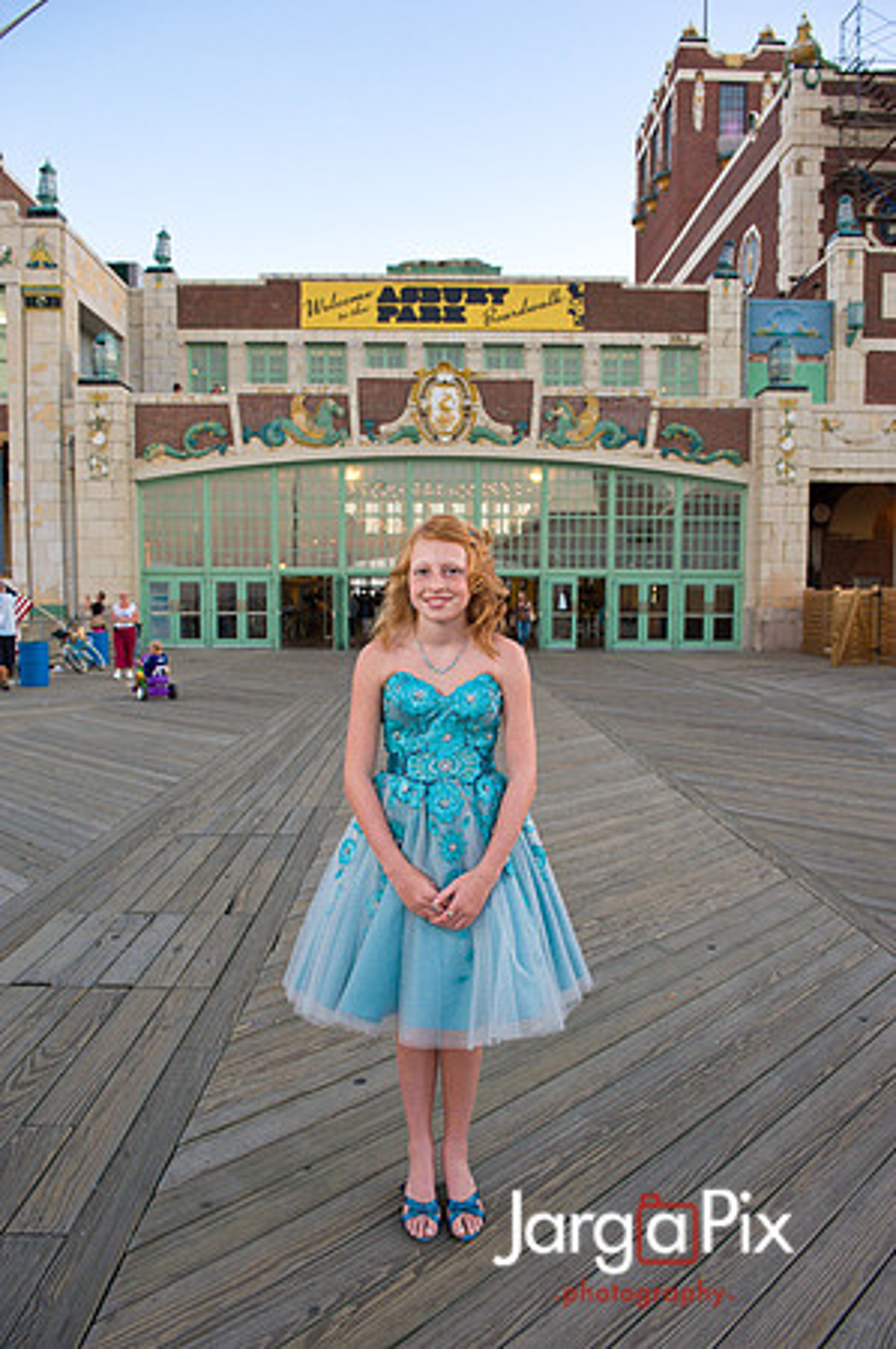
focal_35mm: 26
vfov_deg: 69.4
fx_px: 973
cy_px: 674
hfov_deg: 49.5
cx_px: 448
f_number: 5.6
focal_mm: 26
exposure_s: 1/80
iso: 800
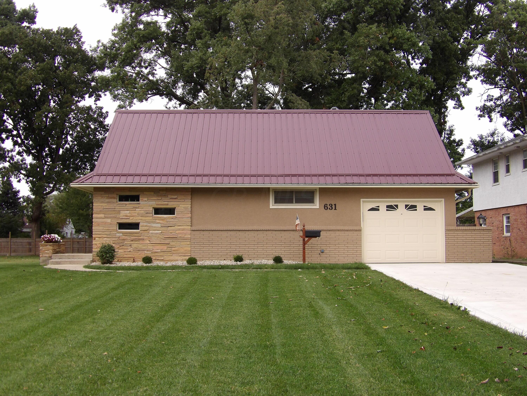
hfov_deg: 41.2
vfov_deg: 31.5
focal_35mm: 46
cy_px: 198
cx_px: 264
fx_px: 700
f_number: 3.8
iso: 100
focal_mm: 8.2
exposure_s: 1/329
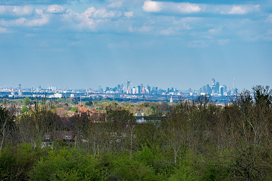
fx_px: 1520
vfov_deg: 6.8
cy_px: 90
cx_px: 136
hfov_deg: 10.2
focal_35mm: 201
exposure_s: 1/100
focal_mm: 200
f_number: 14
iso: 100
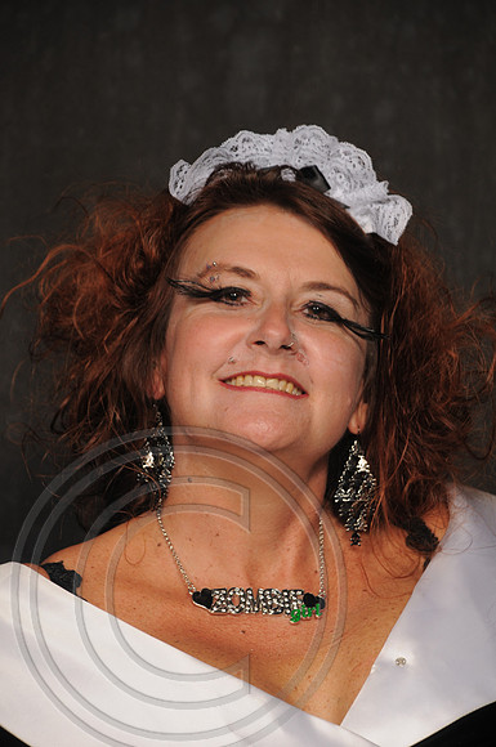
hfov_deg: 7.3
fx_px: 3886
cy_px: 374
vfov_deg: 11.0
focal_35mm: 188
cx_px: 248
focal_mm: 125
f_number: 6.3
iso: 200
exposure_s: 1/60
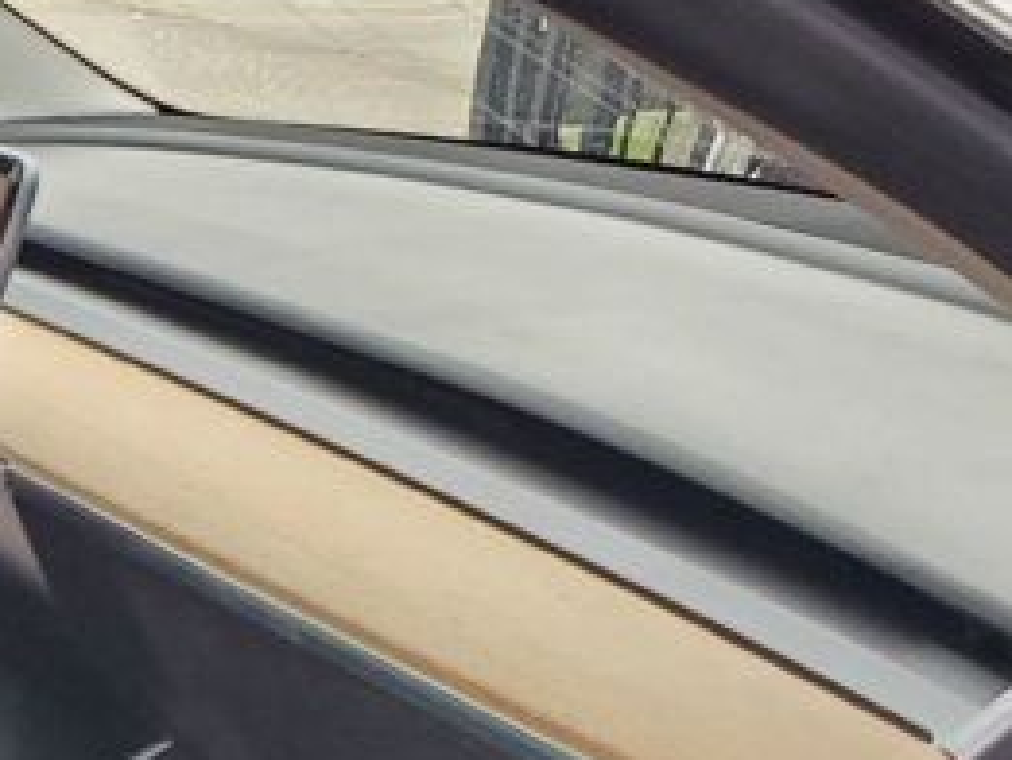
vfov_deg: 14.2
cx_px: -628
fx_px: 2983
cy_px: 834
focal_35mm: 102
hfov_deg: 16.9
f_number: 2.4
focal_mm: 4.3
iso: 125
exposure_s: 1/100
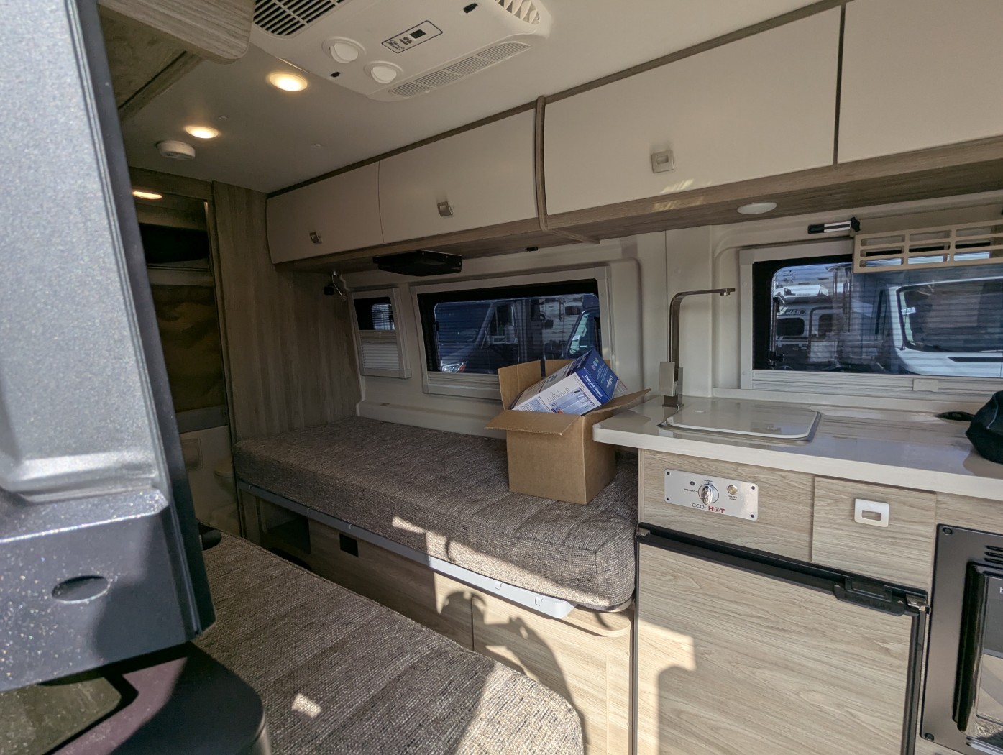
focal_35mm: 16
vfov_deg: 78.2
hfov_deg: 94.4
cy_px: 378
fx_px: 464
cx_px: 502
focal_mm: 2.35
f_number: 2.2
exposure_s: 1/624
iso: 46
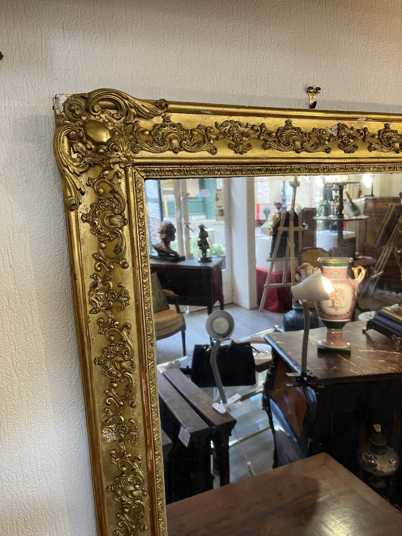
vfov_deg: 67.3
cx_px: 201
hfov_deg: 53.1
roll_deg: +2.7
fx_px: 403
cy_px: 268
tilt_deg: -9.0
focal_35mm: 26
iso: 100
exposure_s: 1/50
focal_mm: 5.1
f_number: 1.6
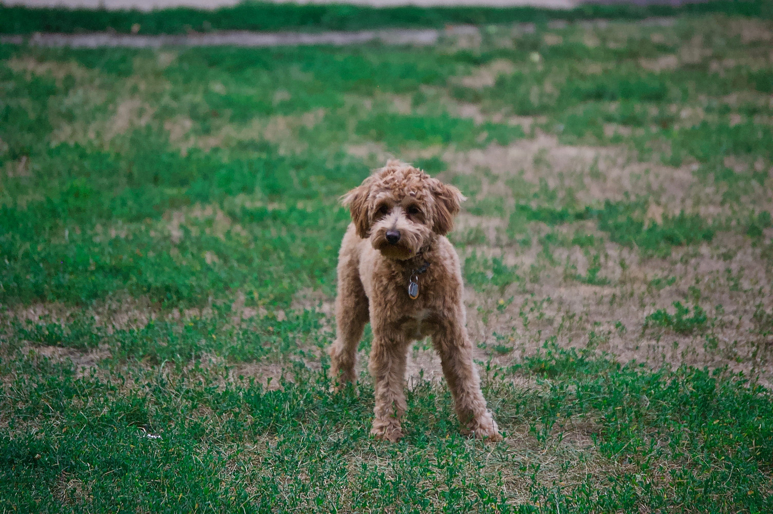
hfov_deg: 7.9
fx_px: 5631
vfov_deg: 5.2
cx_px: 386
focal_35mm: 262
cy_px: 257
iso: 1600
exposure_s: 1/500
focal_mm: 175
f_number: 5.6
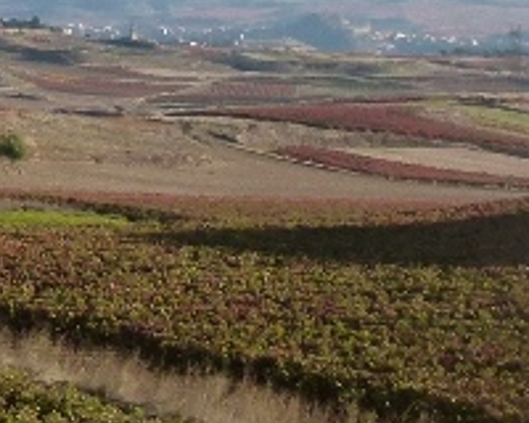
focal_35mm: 230
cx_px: -302
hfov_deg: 8.2
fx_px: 3601
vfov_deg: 6.6
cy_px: -230
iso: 160
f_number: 4
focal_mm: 8.3
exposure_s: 1/640
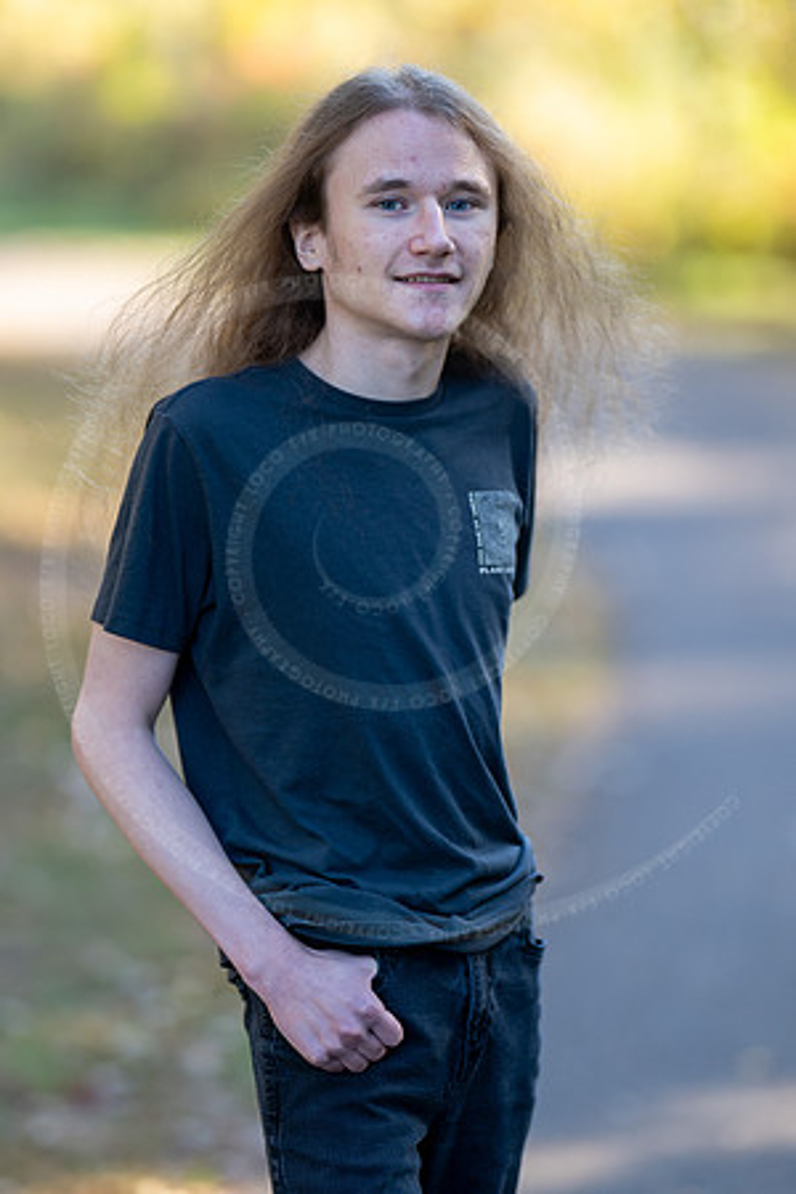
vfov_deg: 16.1
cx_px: 398
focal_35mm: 127
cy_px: 597
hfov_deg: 10.8
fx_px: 4212
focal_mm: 85
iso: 200
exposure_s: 1/640
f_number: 1.2
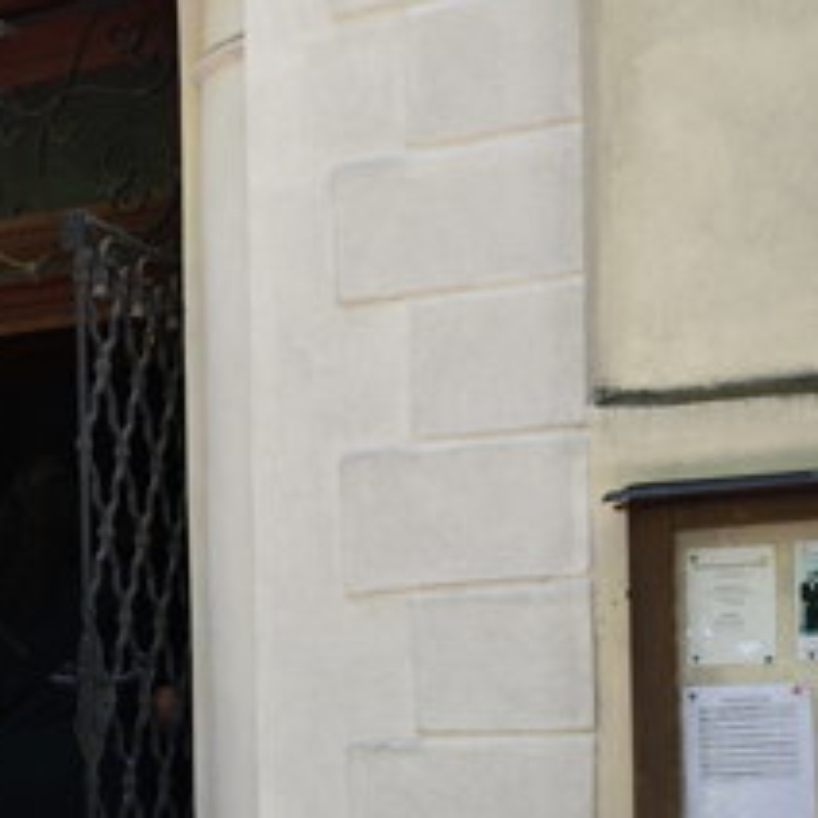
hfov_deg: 16.1
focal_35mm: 97
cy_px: 756
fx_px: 2593
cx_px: -486
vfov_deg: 17.6
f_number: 5
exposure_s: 1/1000
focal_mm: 35
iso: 1250
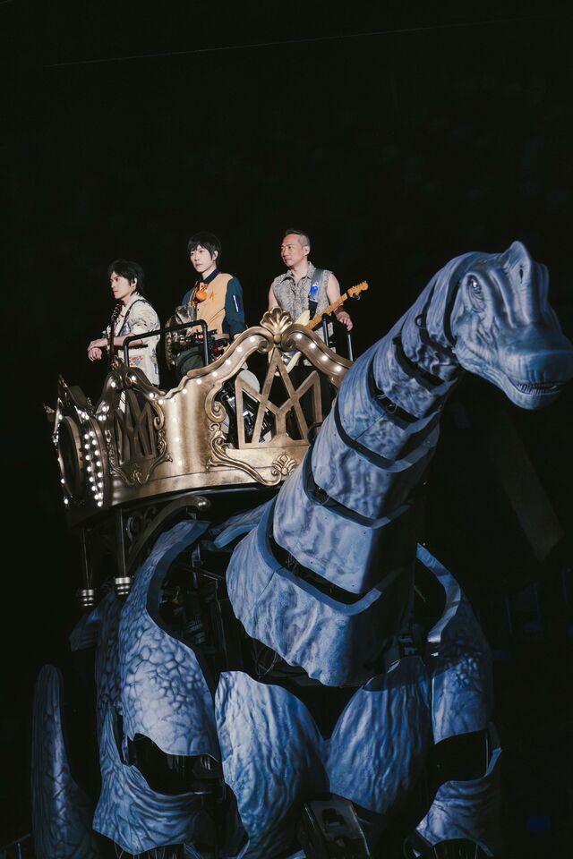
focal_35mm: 171
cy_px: 430
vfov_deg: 12.0
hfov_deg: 8.0
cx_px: 286
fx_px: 4082
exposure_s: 1/1000
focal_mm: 171
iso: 8000
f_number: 6
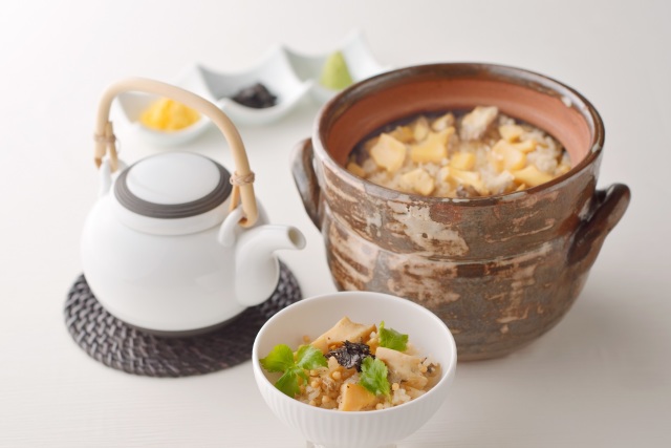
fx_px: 1585
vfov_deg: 16.1
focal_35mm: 85
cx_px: 336
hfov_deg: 23.9
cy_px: 224
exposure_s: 1/125
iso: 100
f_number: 6
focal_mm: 85
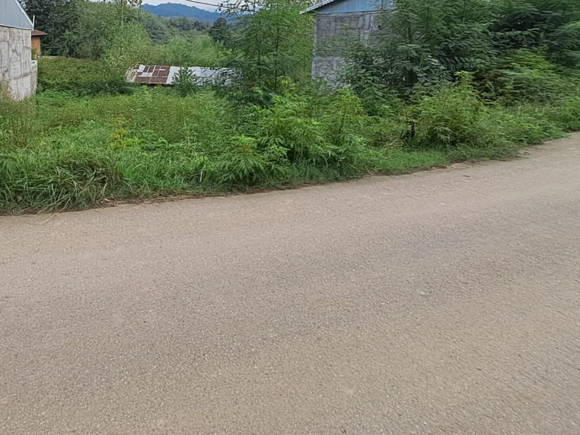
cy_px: 94
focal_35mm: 23
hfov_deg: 70.0
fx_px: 385
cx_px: 160
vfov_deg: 55.2
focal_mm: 1.42
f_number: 2.2
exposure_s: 1/440
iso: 40
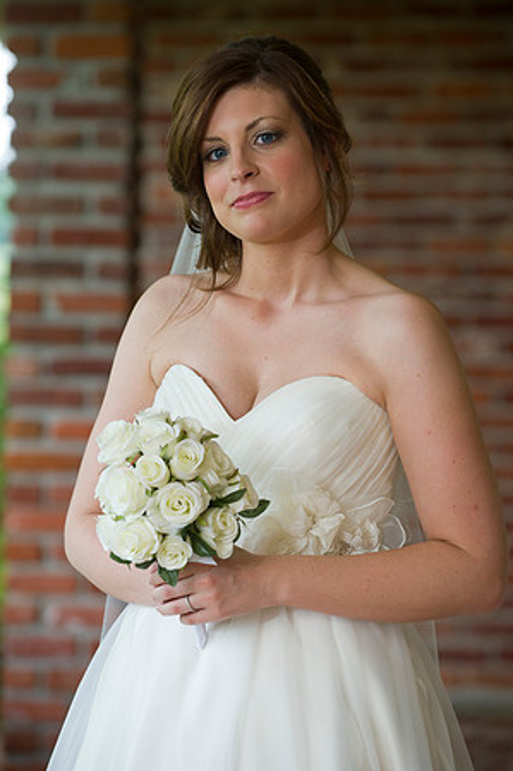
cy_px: 386
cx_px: 256
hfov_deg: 9.1
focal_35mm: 150
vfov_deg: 13.7
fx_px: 3213
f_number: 3.5
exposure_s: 1/250
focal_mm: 150
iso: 500
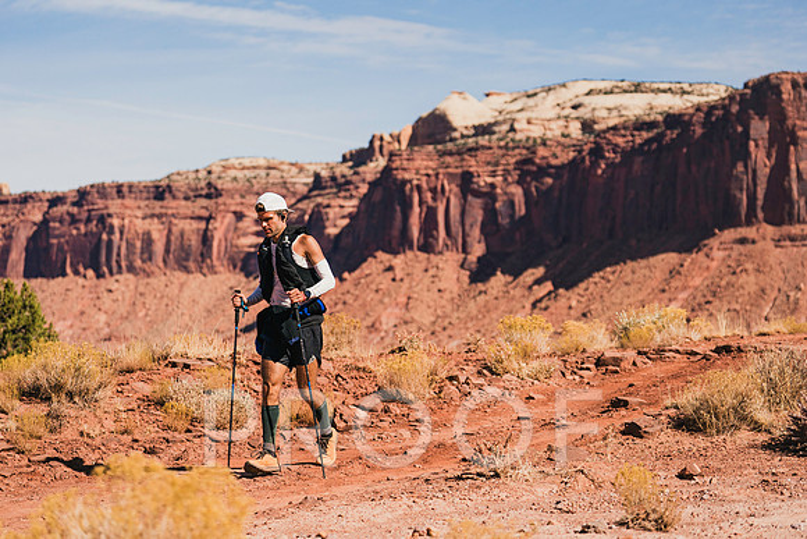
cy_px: 234
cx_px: 408
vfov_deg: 16.2
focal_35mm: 84
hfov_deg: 24.1
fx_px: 1889
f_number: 2.8
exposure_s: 1/6400
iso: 160
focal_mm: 70
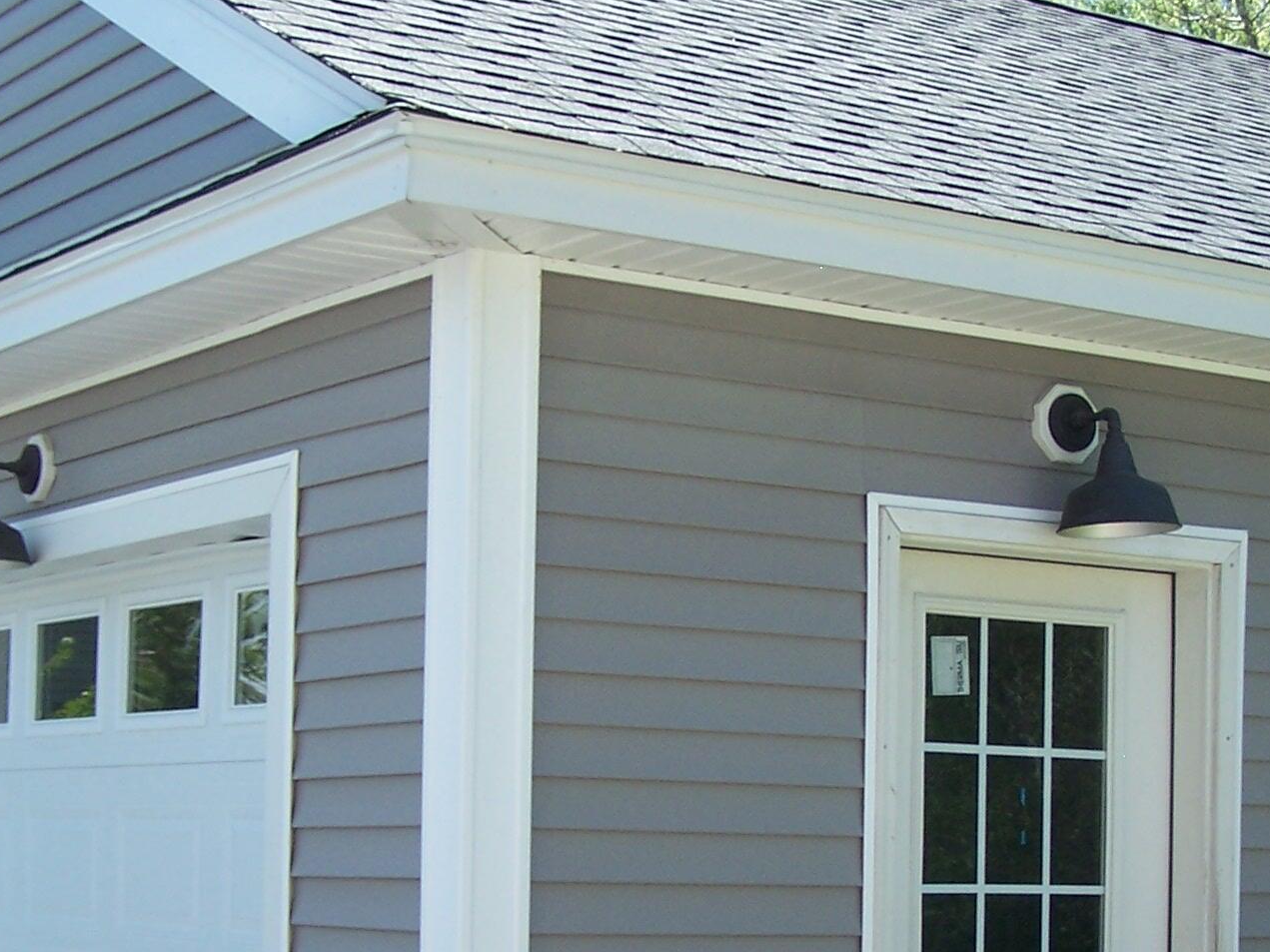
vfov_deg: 18.9
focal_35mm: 77
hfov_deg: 25.3
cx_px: 749
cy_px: 767
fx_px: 2825
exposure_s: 1/500
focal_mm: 6.3
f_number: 2.8
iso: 80
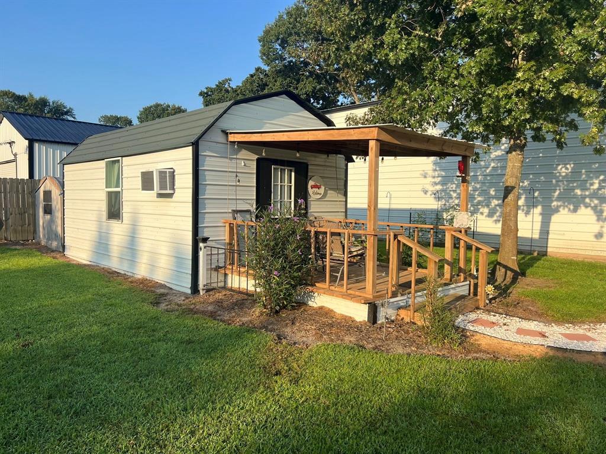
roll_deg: -1.8
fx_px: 455
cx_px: 303
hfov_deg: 67.3
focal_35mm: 26
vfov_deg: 53.1
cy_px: 227
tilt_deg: -2.8
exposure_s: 1/2208
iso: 50
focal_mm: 5.7
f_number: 1.5
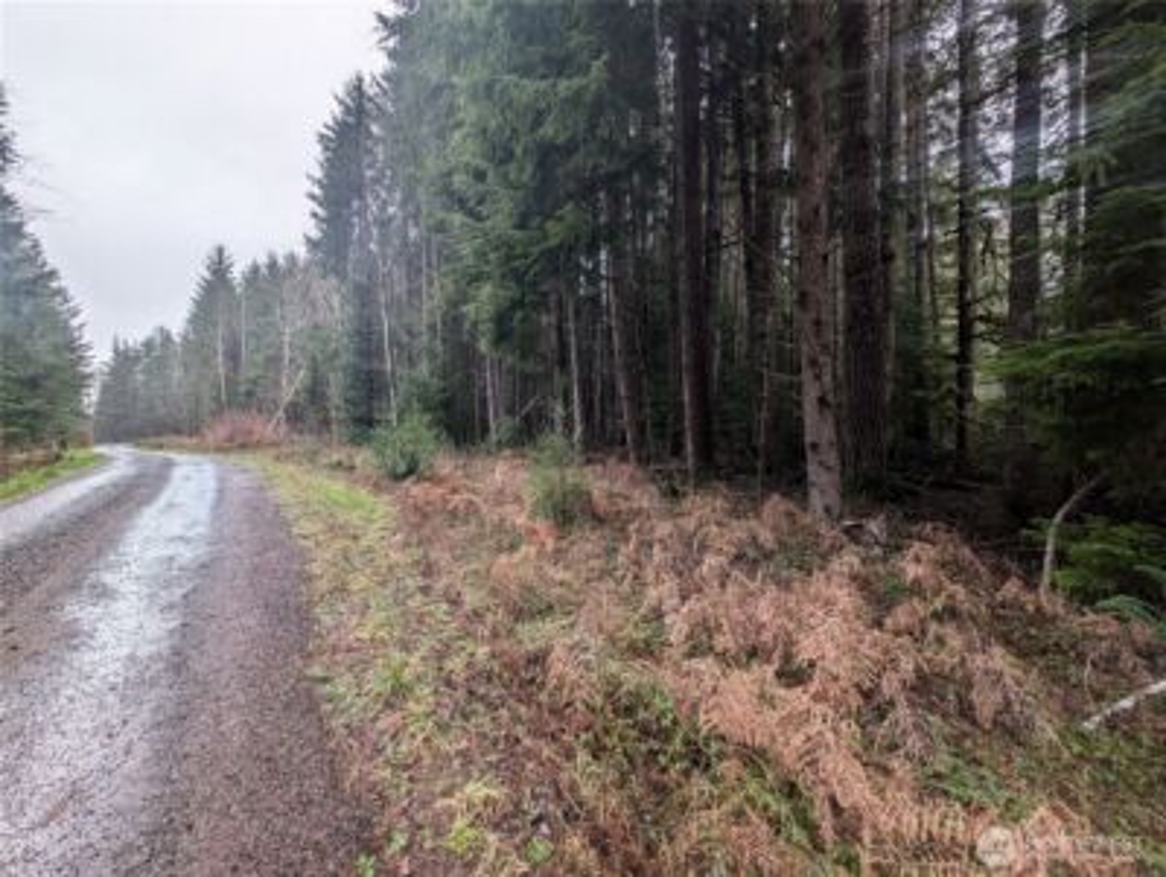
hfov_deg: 110.5
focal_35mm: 12
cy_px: 438
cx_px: 583
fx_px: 405
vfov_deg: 94.6
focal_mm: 2.23
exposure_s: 1/50.1
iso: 36
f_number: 1.95
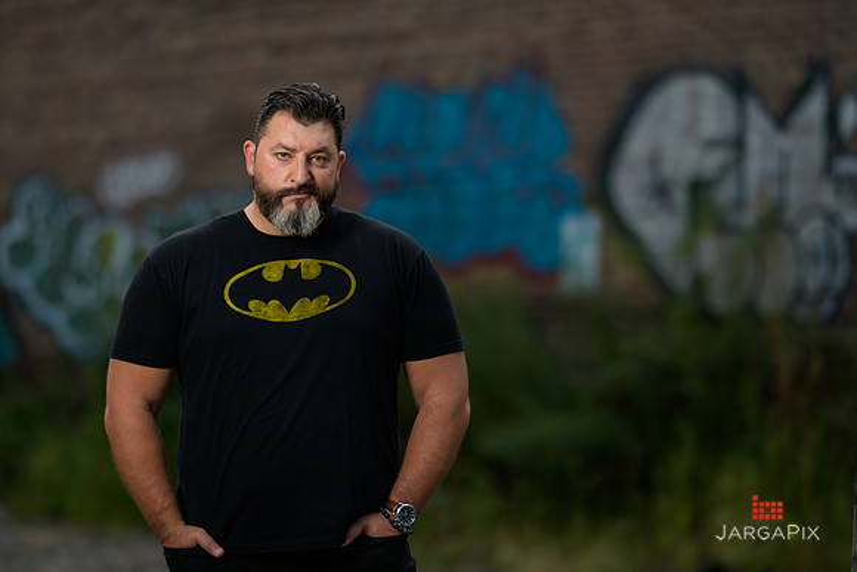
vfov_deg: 10.2
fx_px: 3214
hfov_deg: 15.2
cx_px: 428
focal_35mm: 135
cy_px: 286
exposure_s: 1/250
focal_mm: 135
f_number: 2
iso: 200
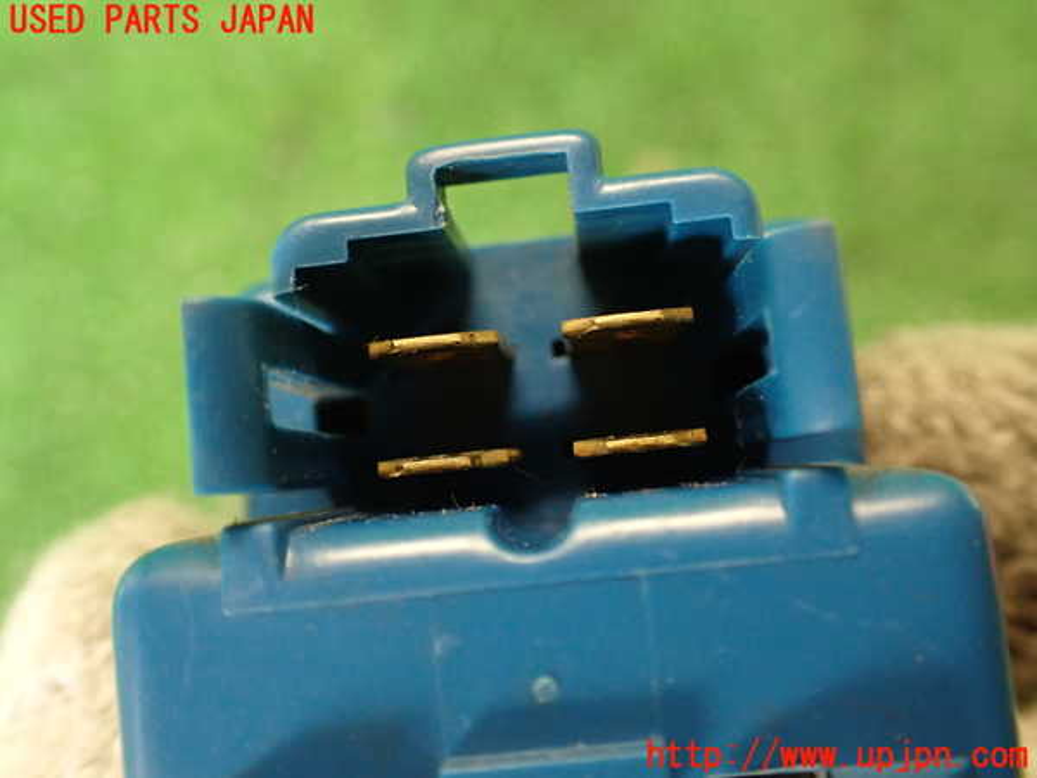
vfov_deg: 44.2
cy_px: 389
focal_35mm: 32
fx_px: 959
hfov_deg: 56.8
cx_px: 518
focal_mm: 5.79
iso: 500
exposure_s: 1/30
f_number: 2.4
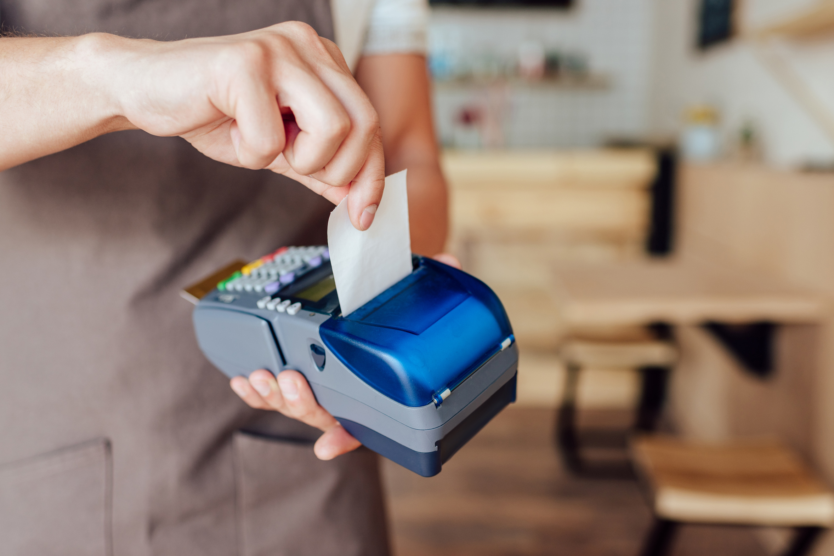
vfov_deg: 37.9
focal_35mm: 35
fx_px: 811
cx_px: 417
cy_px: 278
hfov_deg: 54.4
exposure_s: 1/100
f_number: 2.5
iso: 125
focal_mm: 35
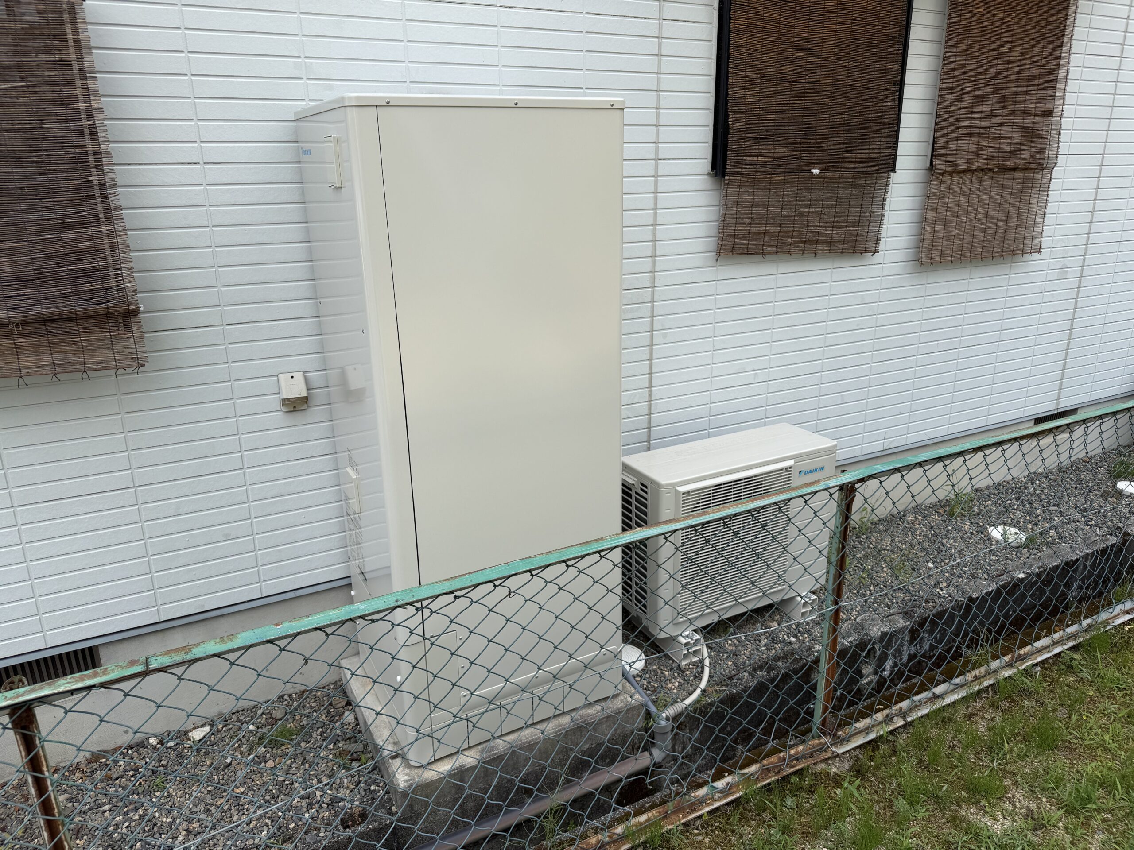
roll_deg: +1.1
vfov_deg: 56.8
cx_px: 567
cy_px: 425
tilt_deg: -18.2
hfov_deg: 71.6
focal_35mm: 24
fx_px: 786
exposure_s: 1/2110
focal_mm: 6.76
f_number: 1.78
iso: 80
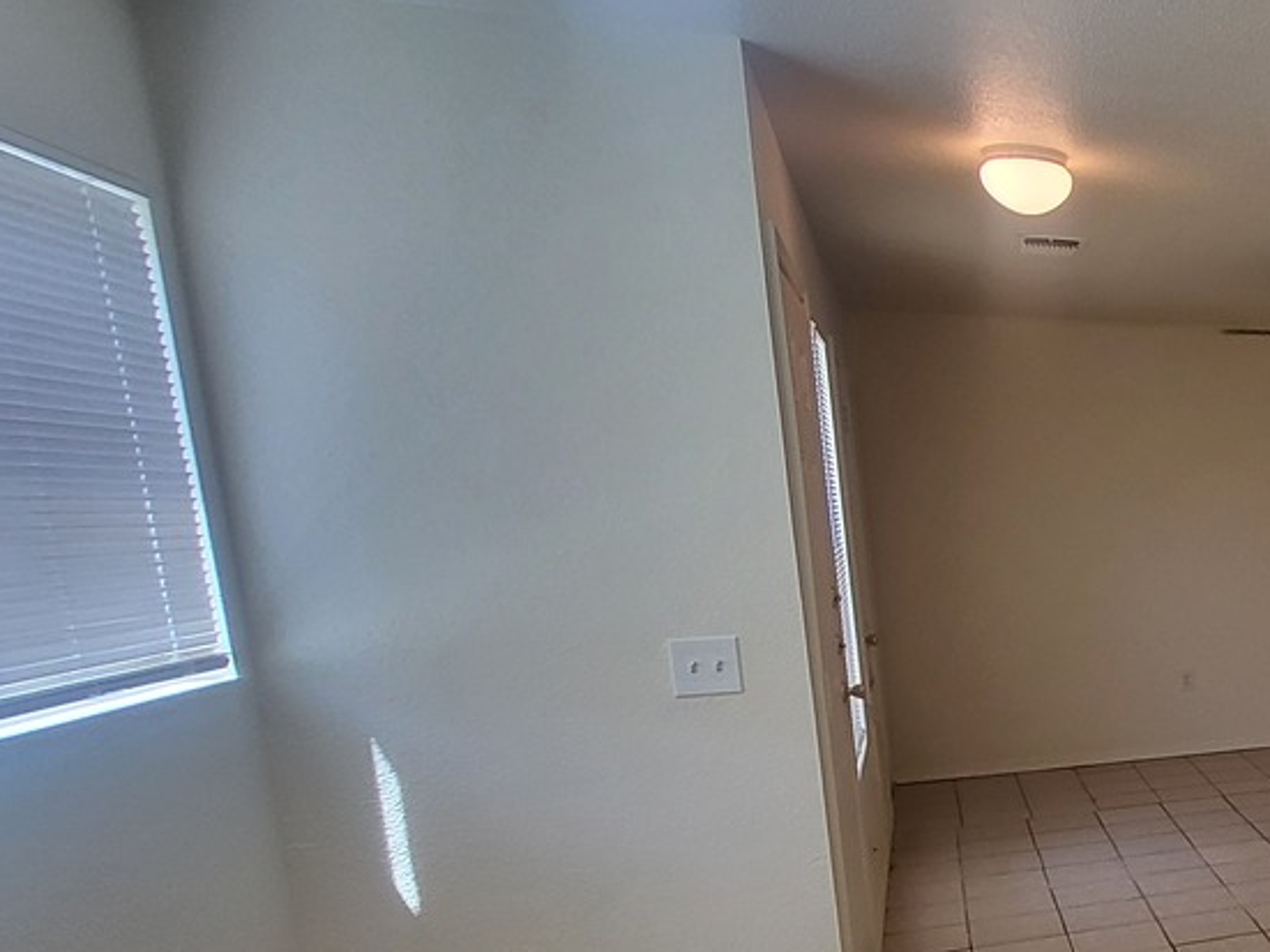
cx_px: 1579
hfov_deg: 37.8
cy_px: 708
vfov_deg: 40.7
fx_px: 1247
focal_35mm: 34
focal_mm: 1.74
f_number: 2.2
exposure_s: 1/60
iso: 125
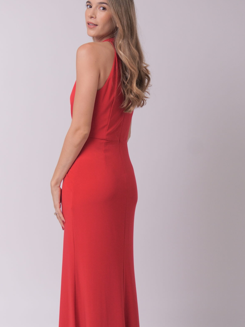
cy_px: 160
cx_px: 114
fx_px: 781
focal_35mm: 83
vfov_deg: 23.6
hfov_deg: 17.8
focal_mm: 35
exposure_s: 1/320
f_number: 5.6
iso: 400
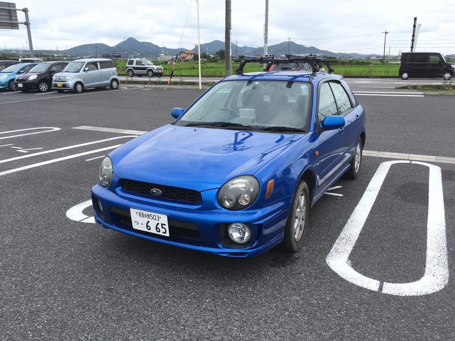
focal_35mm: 29
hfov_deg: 61.7
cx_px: 228
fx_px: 381
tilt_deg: -16.9
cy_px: 170
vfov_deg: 48.2
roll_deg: +0.1
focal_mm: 4.15
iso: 25
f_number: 2.2
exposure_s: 1/845
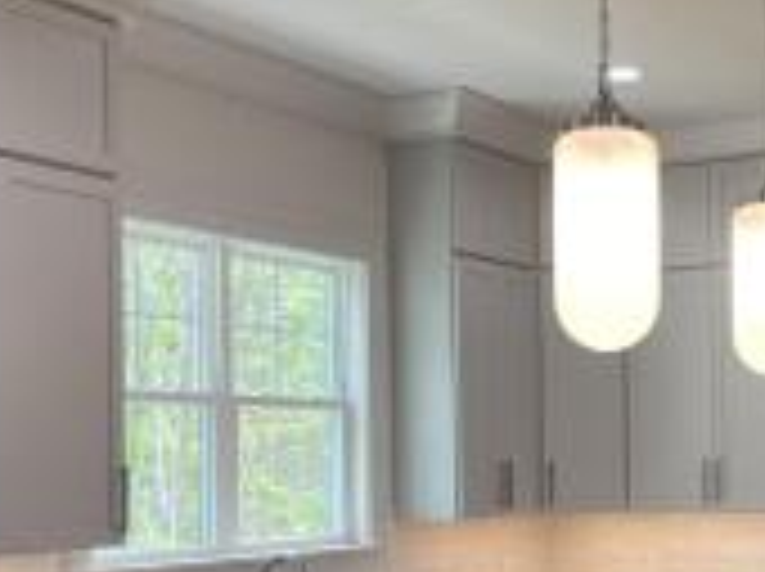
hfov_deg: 28.3
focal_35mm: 66
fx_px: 1457
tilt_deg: +0.3
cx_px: 684
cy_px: 446
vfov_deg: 22.0
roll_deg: +0.2
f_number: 1.8
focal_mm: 3.99
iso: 50
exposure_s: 1/120
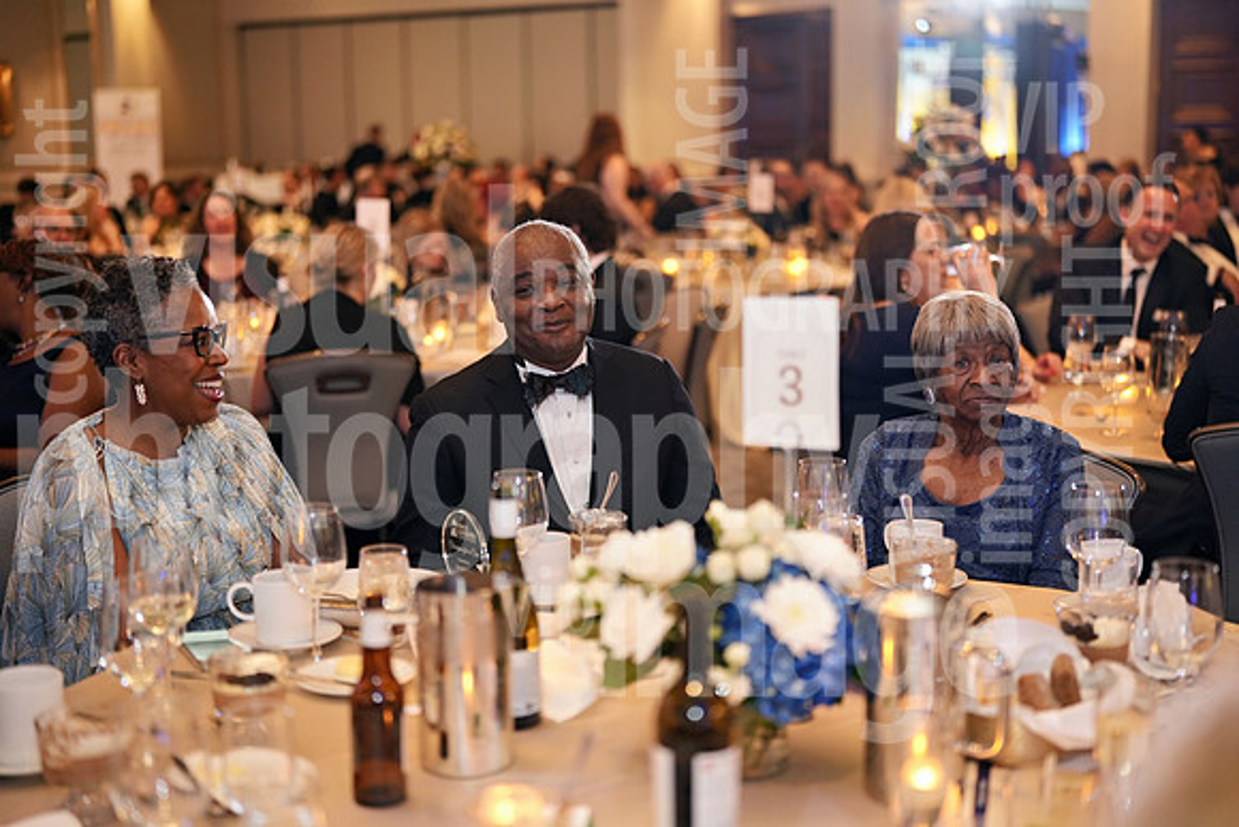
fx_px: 1721
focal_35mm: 50
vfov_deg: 27.0
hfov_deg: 39.6
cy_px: 414
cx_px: 620
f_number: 1.4
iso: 800
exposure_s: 1/80
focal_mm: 50
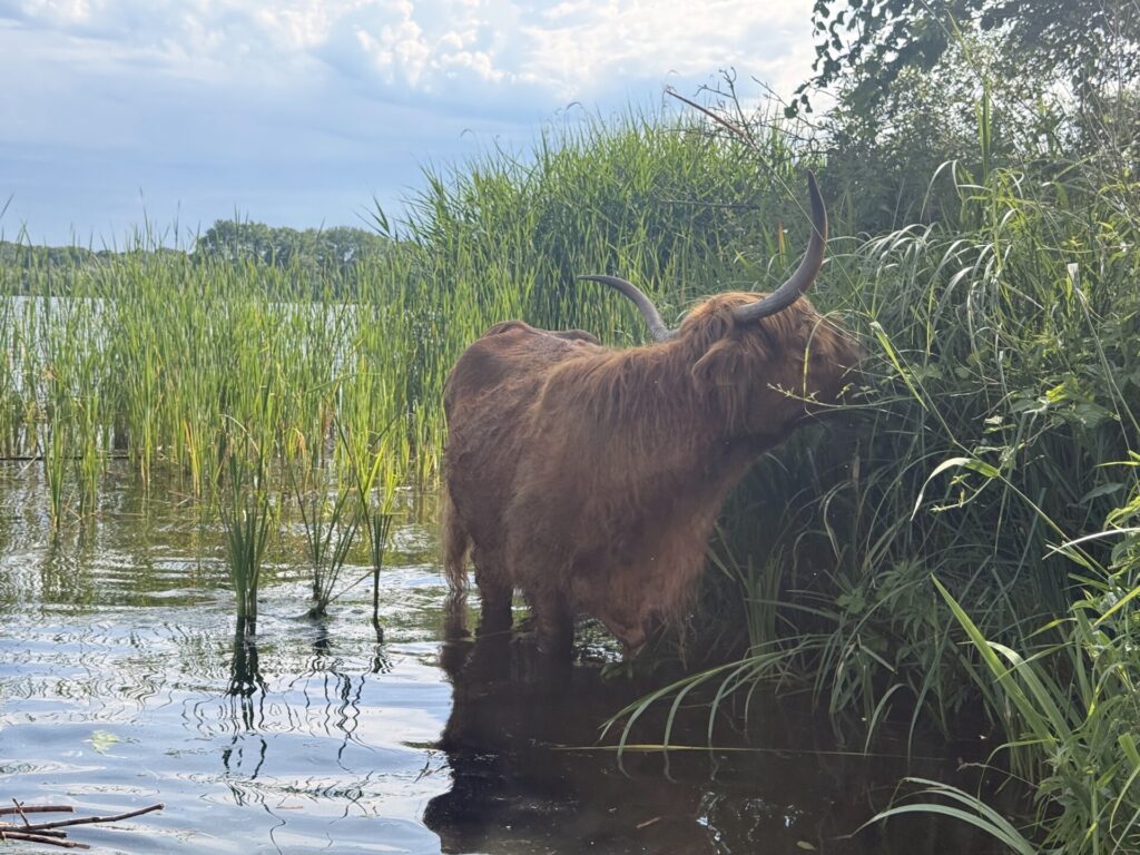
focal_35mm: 48
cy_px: 428
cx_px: 570
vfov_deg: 30.3
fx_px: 1581
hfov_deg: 39.7
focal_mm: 6.76
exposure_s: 1/1754
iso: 80
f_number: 1.78
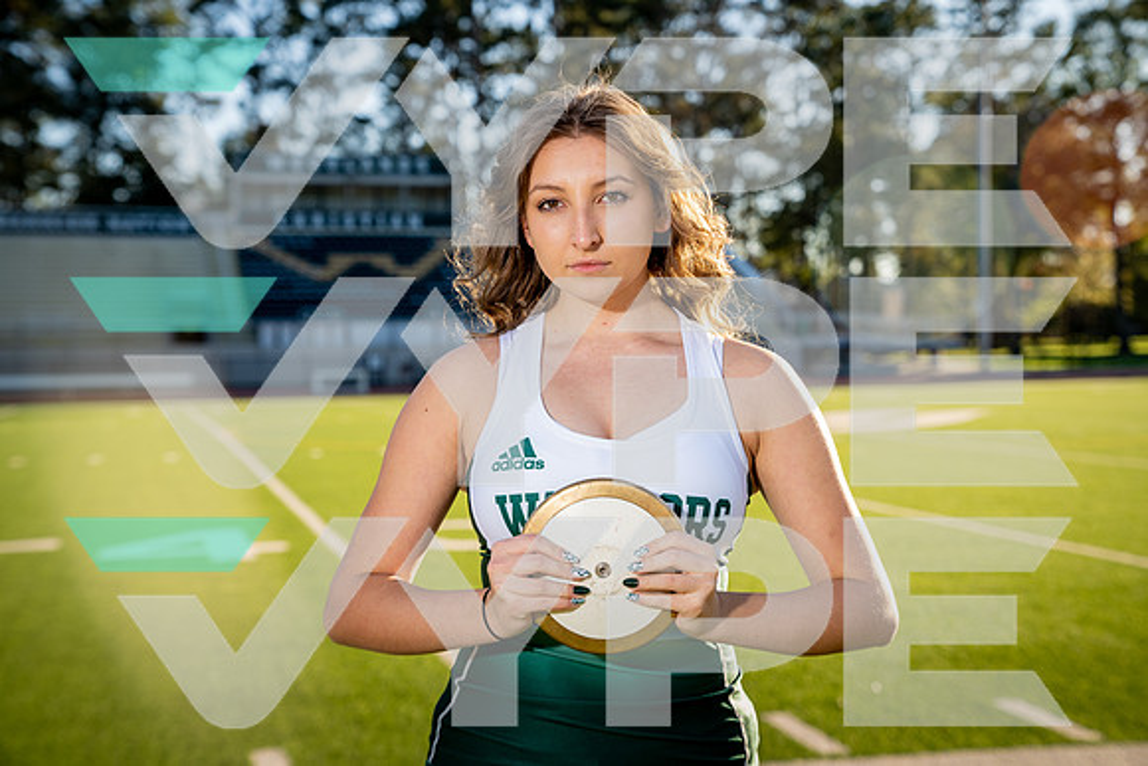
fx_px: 1786
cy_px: 383
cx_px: 574
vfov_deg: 24.2
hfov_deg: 35.6
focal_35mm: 56
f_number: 4
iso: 100
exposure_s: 1/250
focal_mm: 56
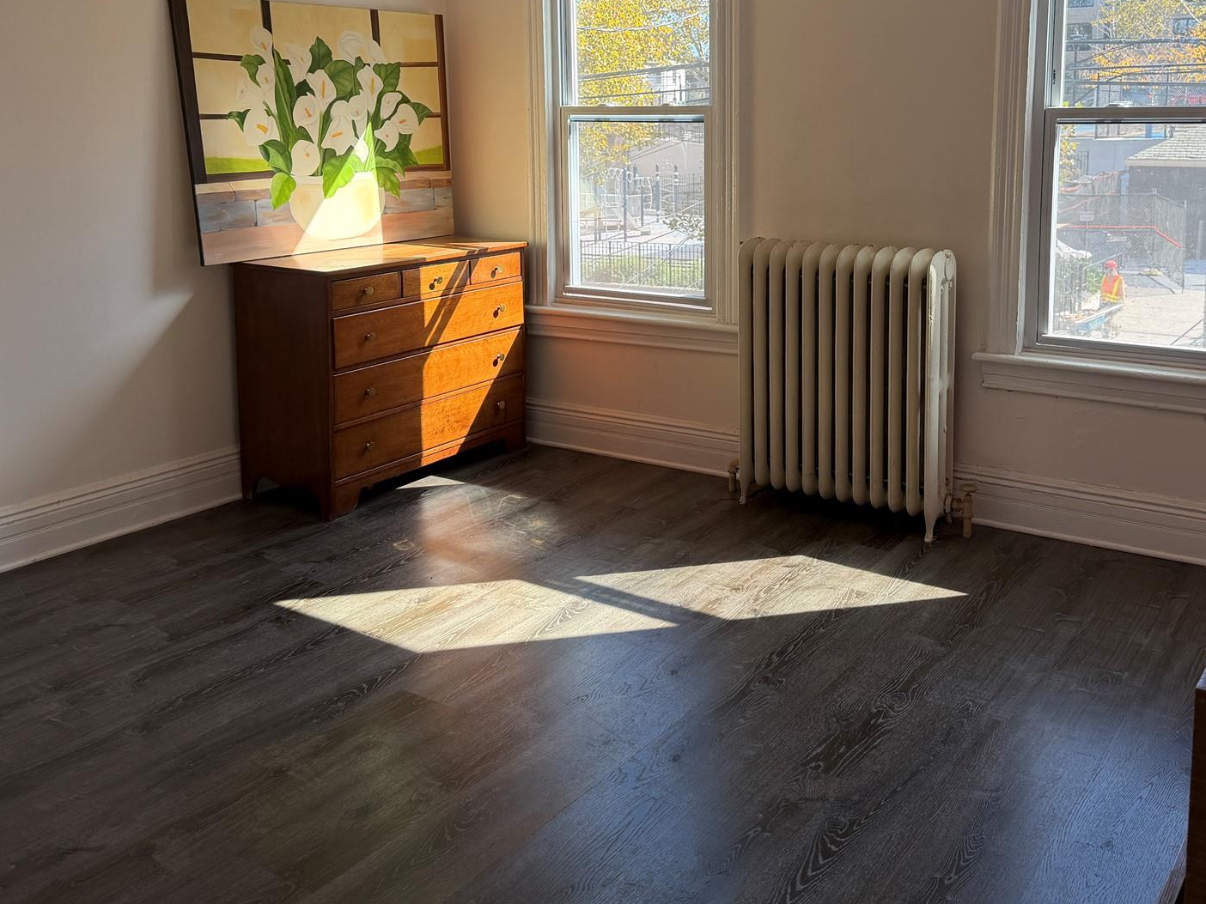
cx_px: 702
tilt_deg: -7.1
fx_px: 1219
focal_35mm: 35
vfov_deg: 39.9
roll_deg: +0.4
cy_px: 264
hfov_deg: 52.4
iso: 100
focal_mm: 6.76
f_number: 1.78
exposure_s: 1/397
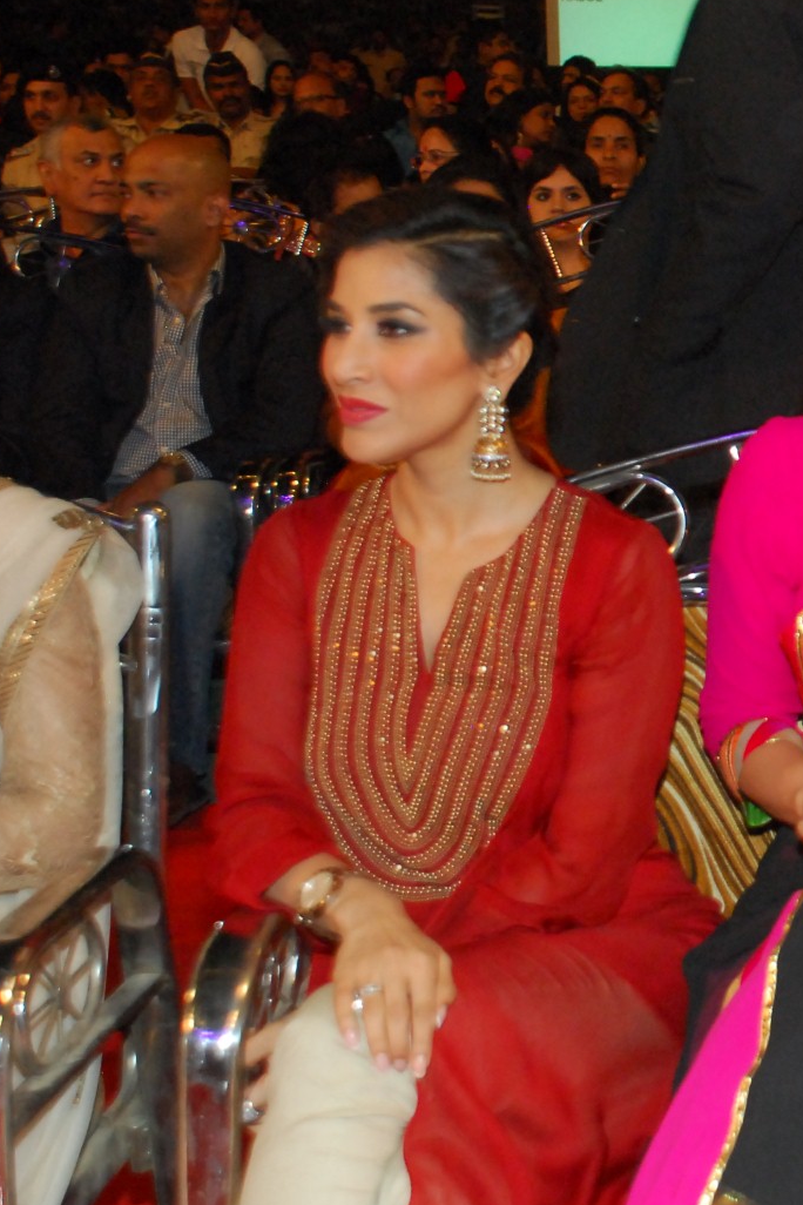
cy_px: 456
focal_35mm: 82
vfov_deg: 24.7
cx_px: 1081
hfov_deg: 15.7
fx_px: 2743
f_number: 4
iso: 1000
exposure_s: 1/125
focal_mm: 28
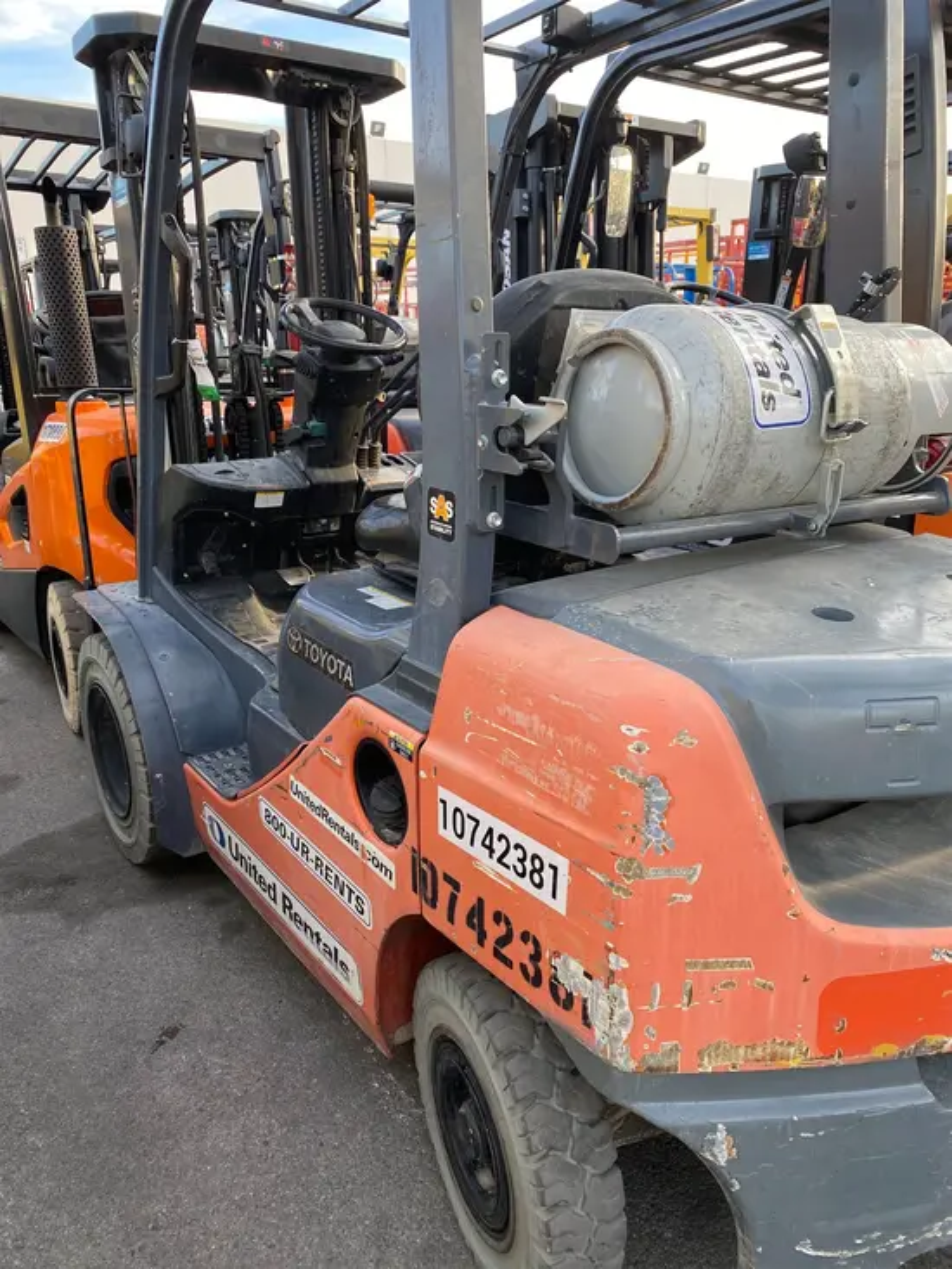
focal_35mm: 26
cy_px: 634
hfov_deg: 53.1
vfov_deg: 67.3
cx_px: 476
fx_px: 953
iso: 32
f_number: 1.8
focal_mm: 4.25
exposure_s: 1/122
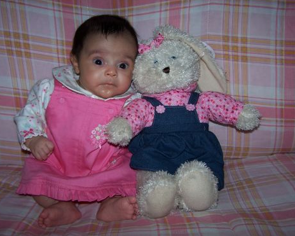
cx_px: 140
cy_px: 117
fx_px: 349
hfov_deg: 45.8
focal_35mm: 40
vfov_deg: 37.3
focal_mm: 6.3
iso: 80
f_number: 2.8
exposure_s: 1/60
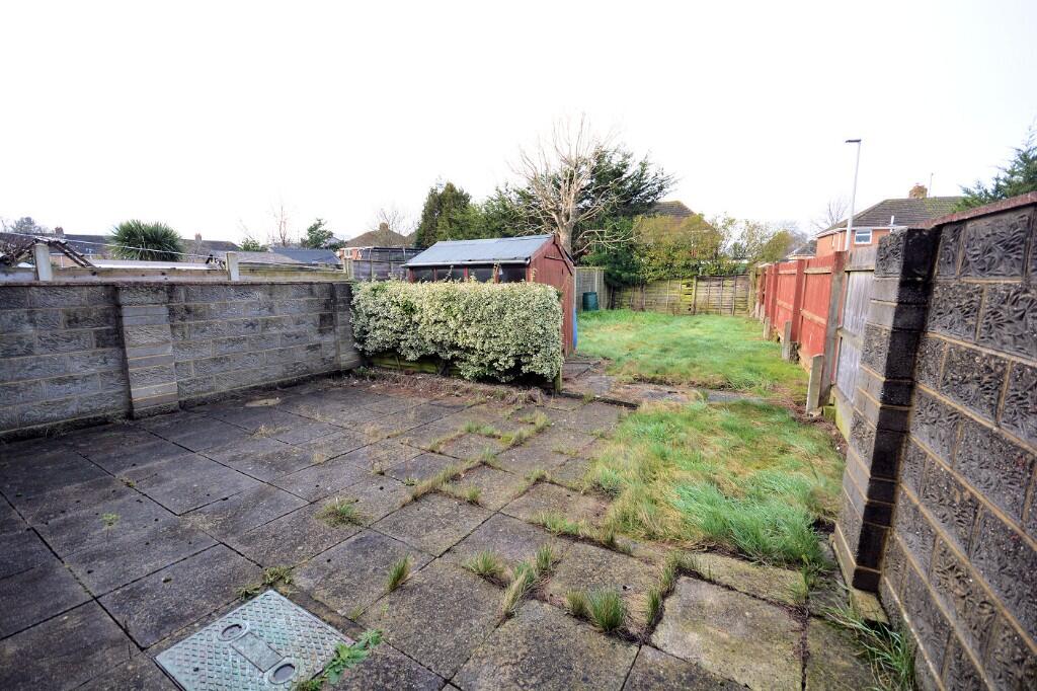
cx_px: 518
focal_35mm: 15
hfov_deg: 100.4
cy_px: 346
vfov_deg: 77.3
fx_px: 432
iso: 400
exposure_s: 1/160
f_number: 8
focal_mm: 10
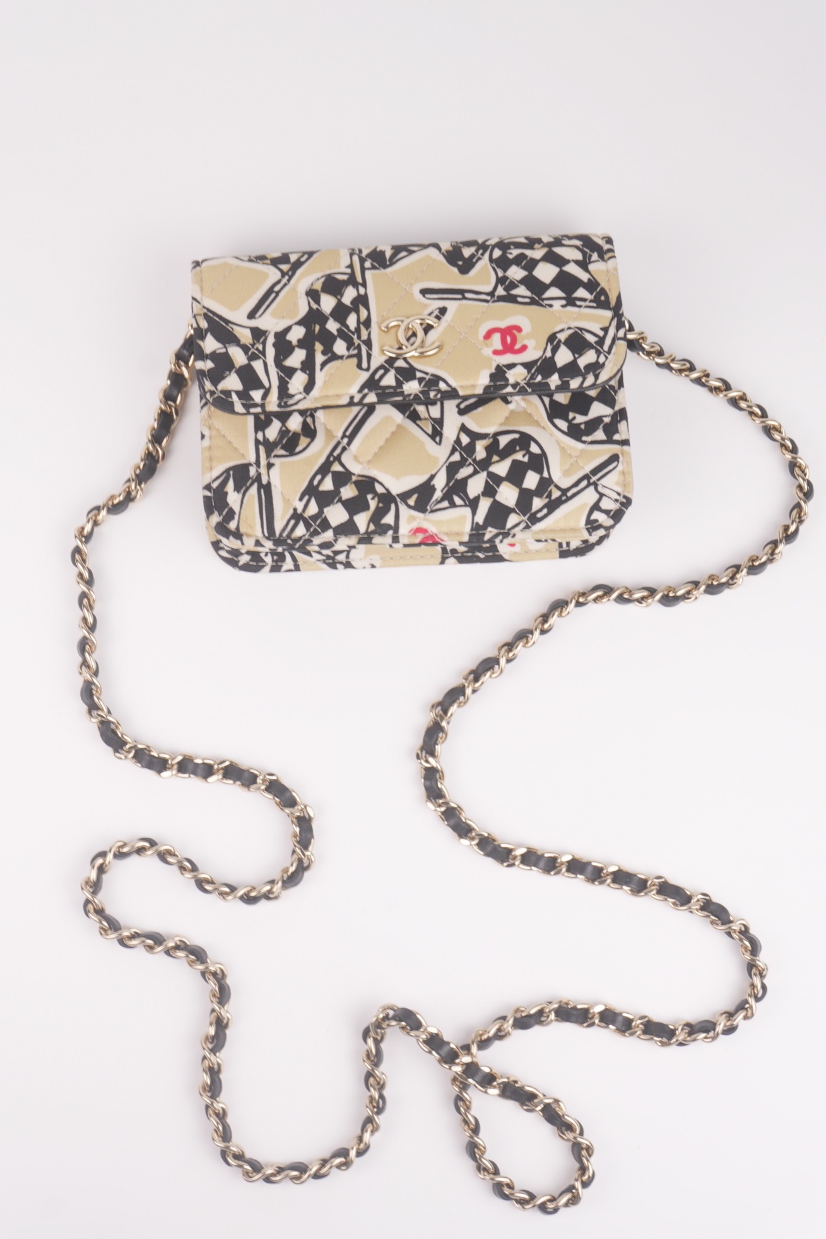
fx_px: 1945
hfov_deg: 24.0
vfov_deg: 35.3
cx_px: 409
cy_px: 614
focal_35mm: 57
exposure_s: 1/25
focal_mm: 37
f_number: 8
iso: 100
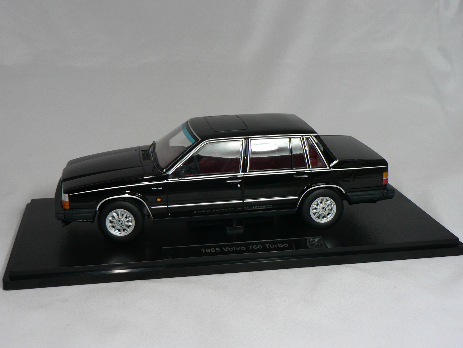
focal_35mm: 51
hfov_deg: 37.5
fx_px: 682
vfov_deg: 28.6
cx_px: 232
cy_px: 174
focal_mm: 8.4
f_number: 2.8
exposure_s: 1/60
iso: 80
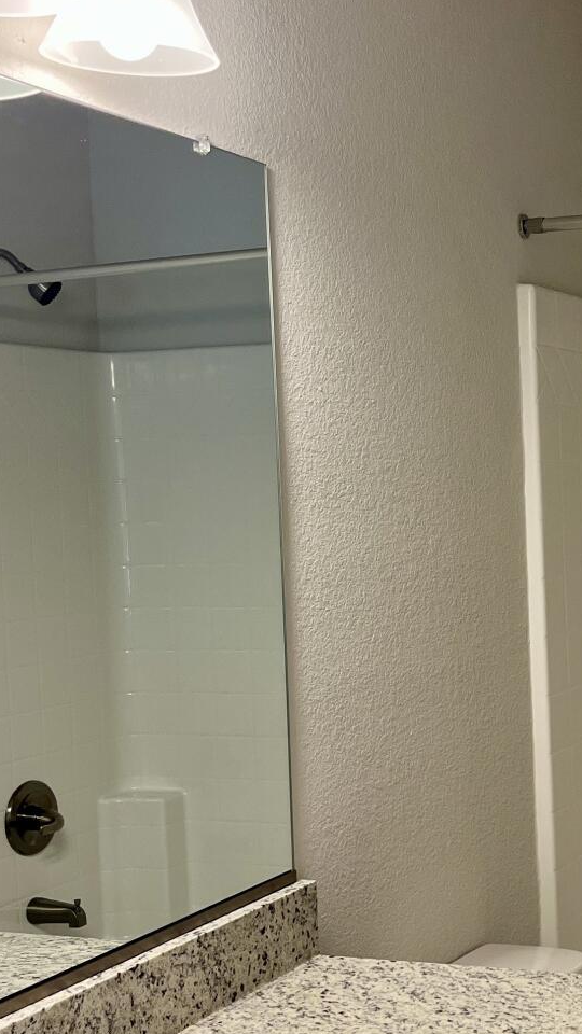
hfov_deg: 19.6
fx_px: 1619
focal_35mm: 59
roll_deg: +1.6
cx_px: 612
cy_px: 554
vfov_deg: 35.4
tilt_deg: -2.6
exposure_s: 1/120
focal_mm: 5.1
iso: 125
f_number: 1.6
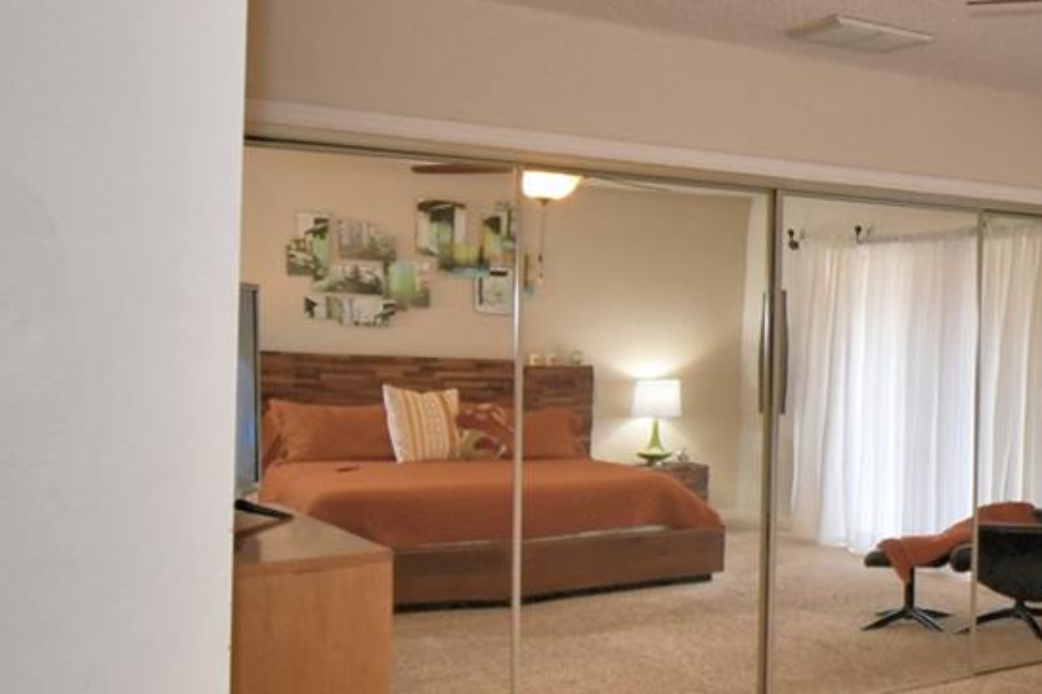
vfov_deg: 30.5
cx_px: 1222
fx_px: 1273
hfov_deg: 35.8
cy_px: 336
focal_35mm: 44
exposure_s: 1/30
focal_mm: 10
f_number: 4.5
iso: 280
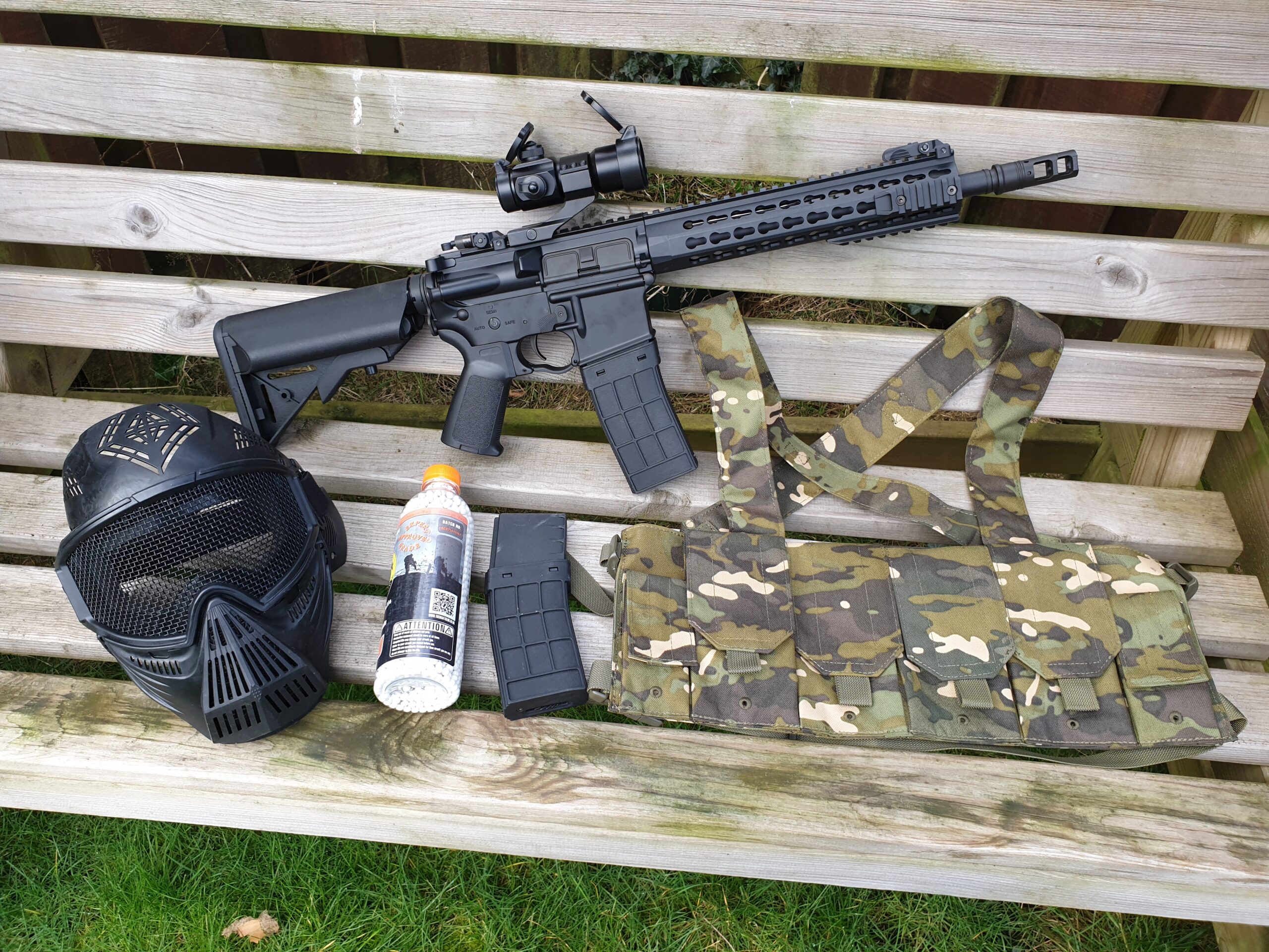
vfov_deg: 53.1
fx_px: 953
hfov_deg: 67.3
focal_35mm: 26
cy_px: 476
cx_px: 634
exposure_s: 1/50
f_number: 2.4
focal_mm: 4.3
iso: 64
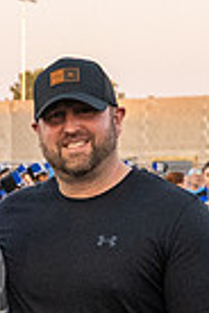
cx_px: -95
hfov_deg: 5.0
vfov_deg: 7.6
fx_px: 2368
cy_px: 241
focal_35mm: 272
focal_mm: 37
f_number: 5
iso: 2500
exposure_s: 1/1000
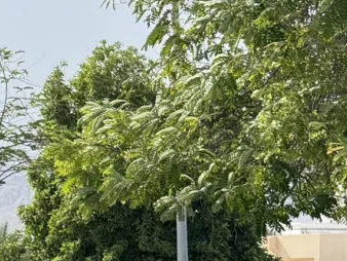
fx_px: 2277
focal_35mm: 227
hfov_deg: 8.7
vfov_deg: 6.6
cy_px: 81
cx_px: 121
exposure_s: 1/700
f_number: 2.8
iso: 50
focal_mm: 15.66
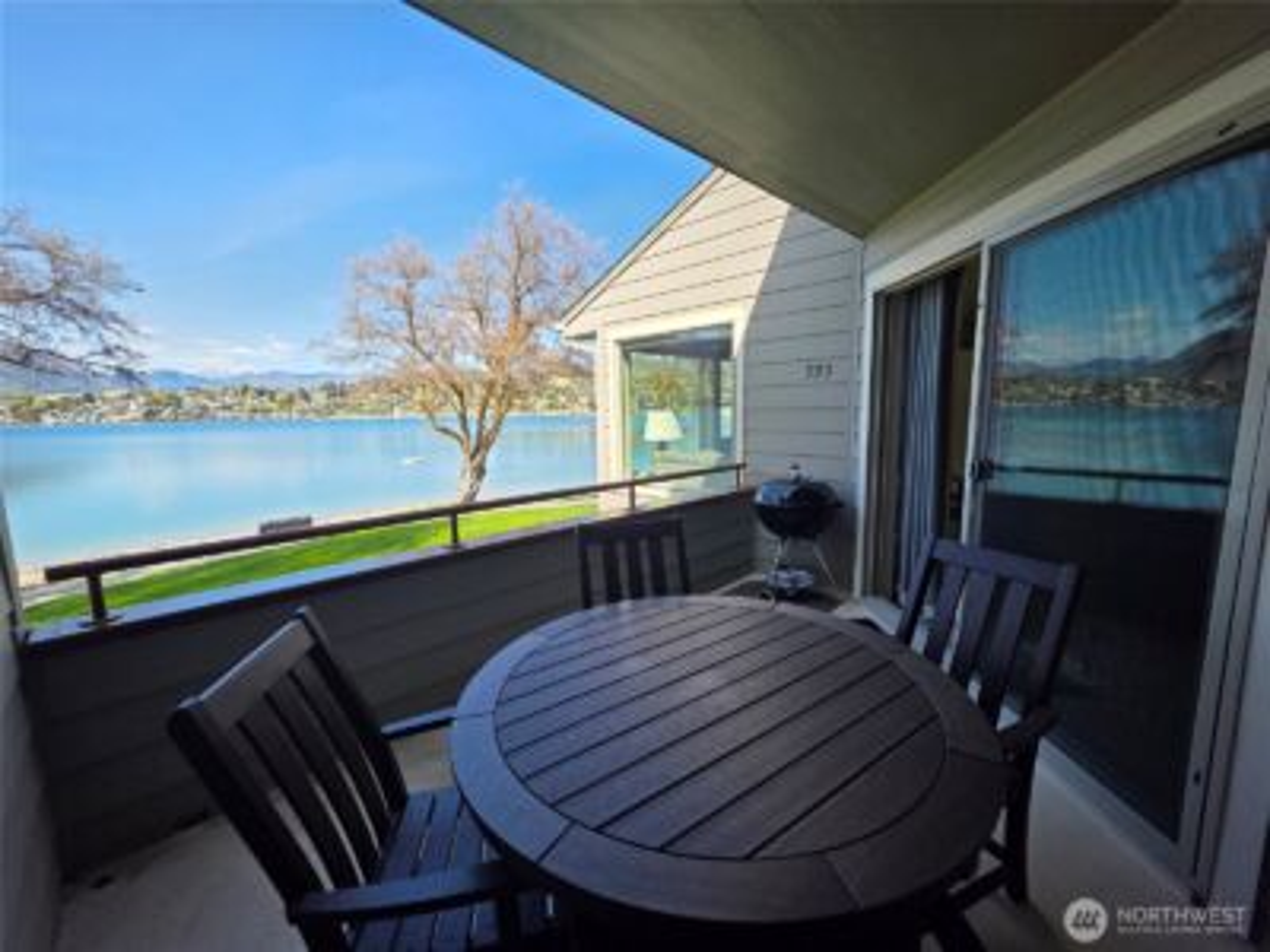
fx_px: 477
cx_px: 635
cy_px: 476
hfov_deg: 106.2
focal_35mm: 13
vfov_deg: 89.9
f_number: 1.9
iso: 40
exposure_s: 1/859
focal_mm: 2.2
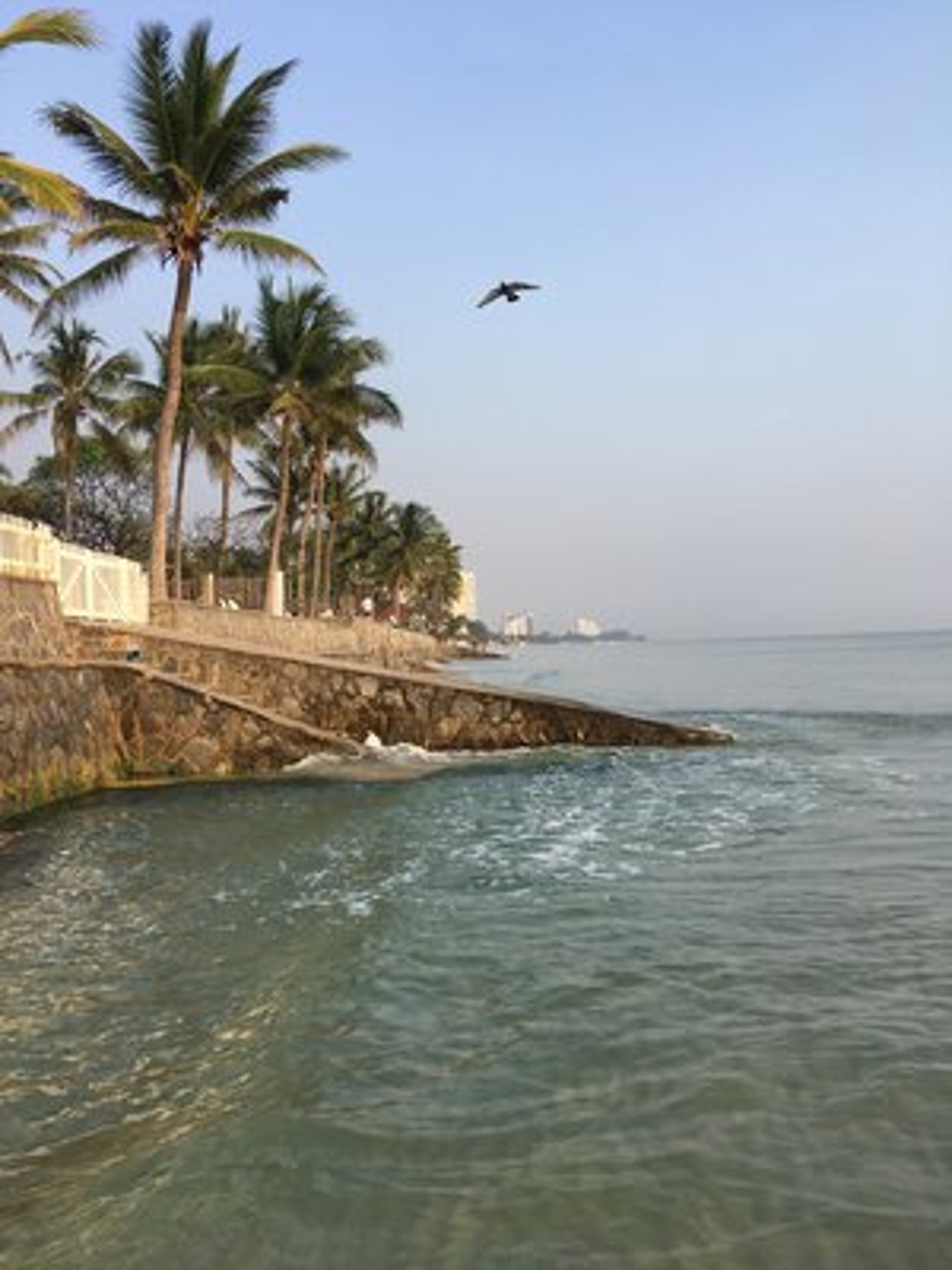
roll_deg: +2.9
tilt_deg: +0.1
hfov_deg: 48.2
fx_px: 1063
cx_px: 476
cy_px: 635
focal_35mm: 29
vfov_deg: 61.7
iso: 25
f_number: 2.2
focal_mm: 4.15
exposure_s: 1/646
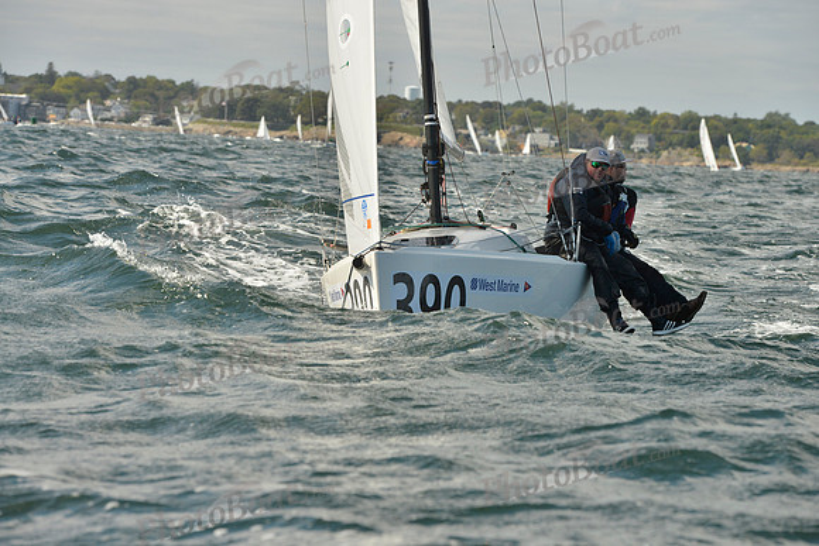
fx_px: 3072
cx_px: 410
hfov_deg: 15.2
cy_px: 273
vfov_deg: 10.2
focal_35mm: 135
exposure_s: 1/1600
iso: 400
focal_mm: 135
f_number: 9
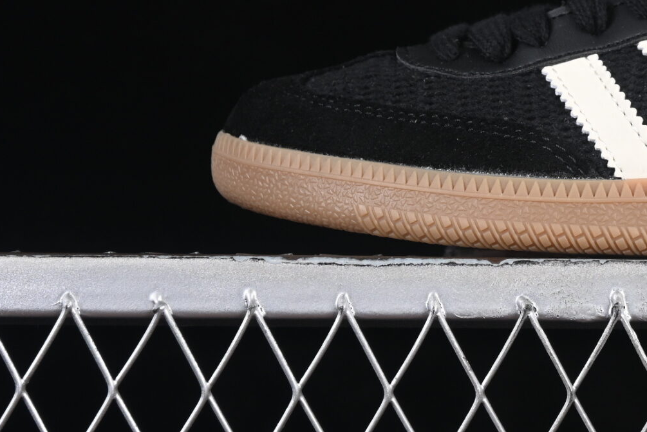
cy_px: -85
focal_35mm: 191
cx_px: 735
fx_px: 3432
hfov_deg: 10.6
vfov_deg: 7.1
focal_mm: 50
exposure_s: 1/60
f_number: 6.3
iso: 160
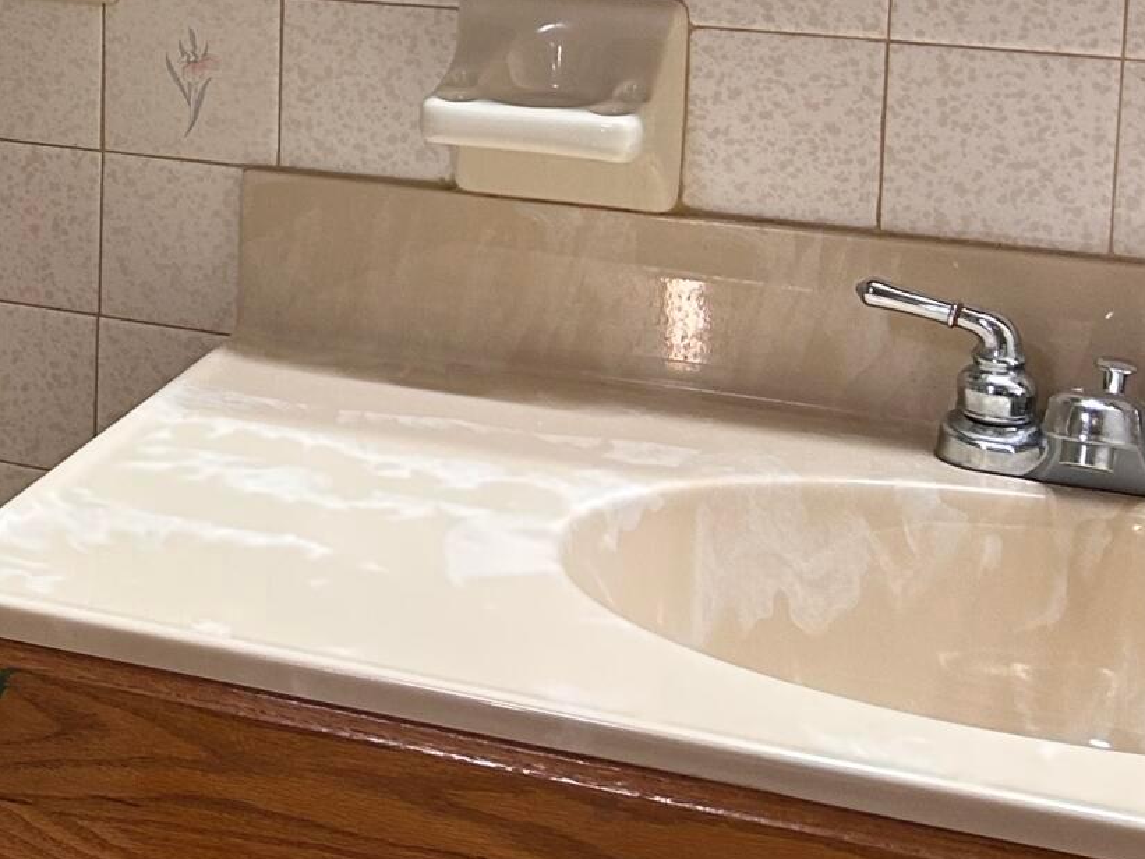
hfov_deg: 17.3
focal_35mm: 95
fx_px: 3143
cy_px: -64
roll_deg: +2.3
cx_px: -855
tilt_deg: -8.8
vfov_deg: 15.2
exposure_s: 1/60
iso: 80
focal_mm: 5.7
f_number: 1.5
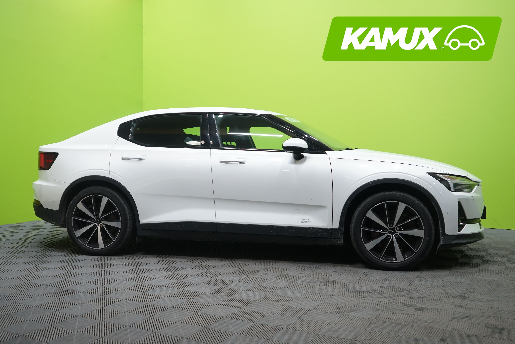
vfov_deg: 37.9
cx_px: 258
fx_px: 501
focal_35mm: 35
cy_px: 172
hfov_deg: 54.4
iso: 800
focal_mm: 35
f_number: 4.5
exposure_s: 1/25
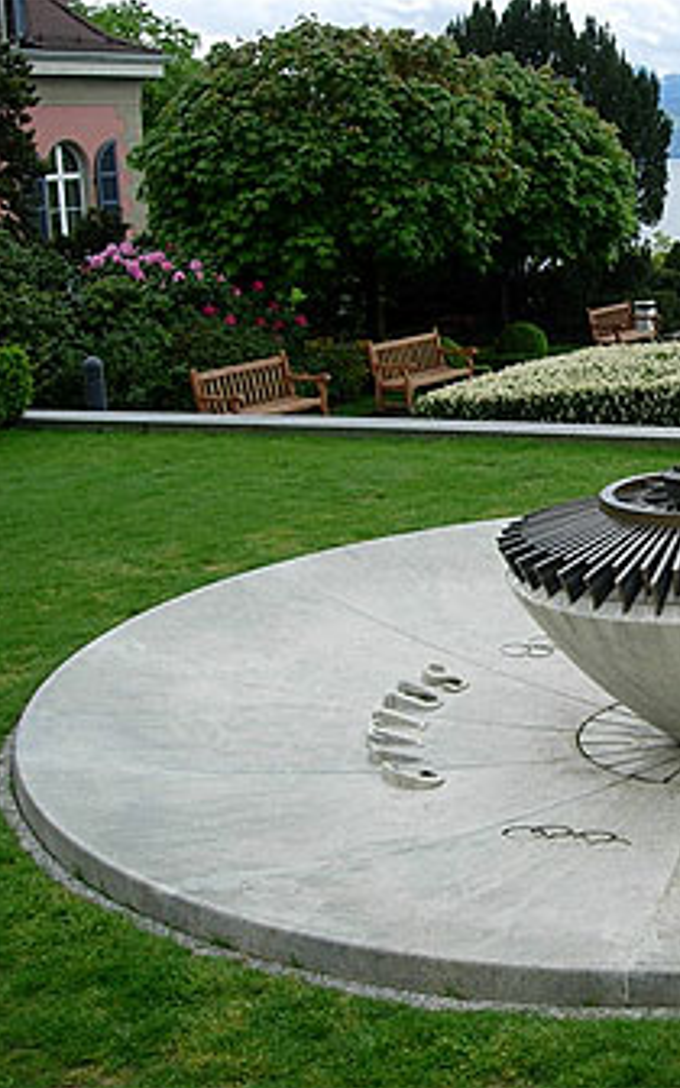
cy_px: 544
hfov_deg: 22.8
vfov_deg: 37.5
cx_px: 712
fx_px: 1601
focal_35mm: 54
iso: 64
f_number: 2.8
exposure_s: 1/724
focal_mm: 7.8
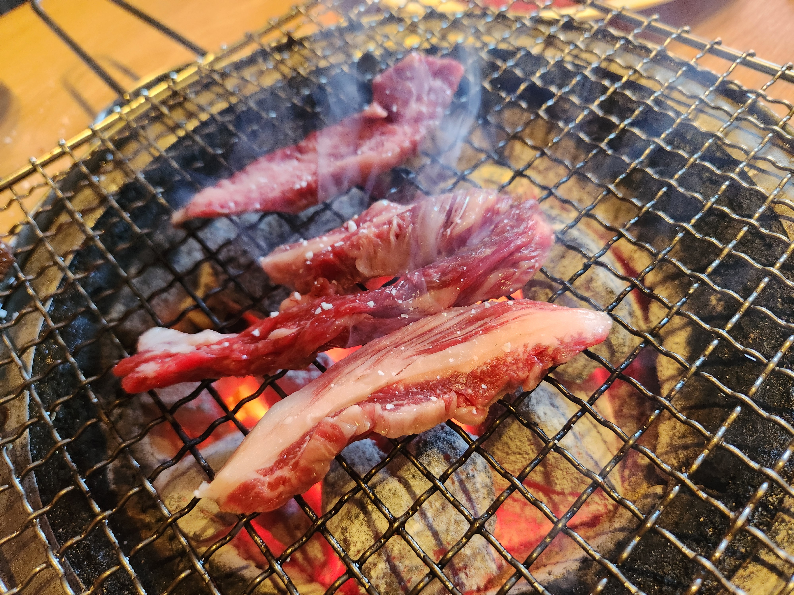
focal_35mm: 23
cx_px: 397
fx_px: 528
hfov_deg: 73.9
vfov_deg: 58.9
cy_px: 298
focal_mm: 5.4
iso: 640
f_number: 1.8
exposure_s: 1/120
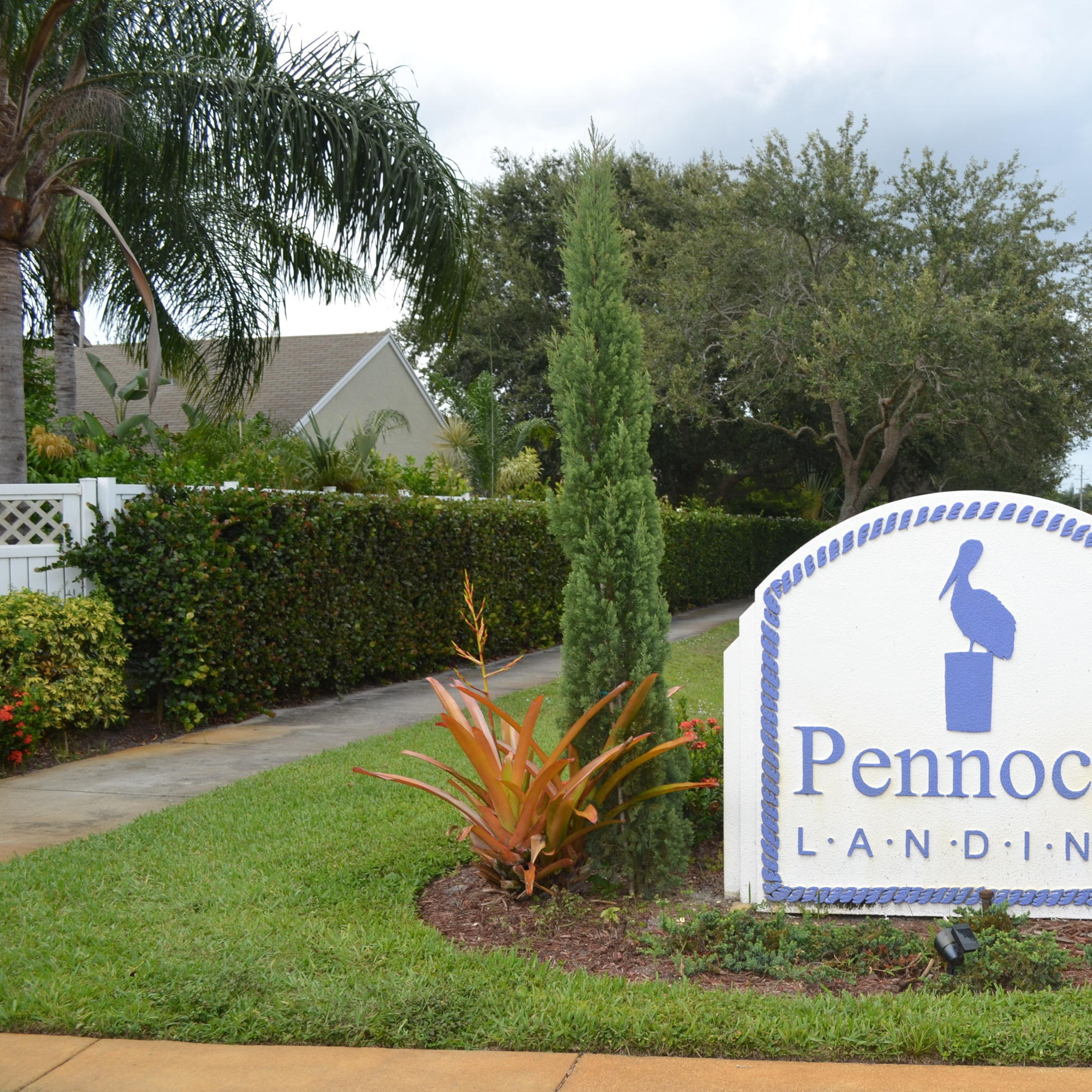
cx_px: 828
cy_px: 554
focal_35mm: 39
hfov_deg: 41.5
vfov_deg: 42.8
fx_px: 1392
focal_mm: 20
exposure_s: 1/200
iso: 100
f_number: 6.3
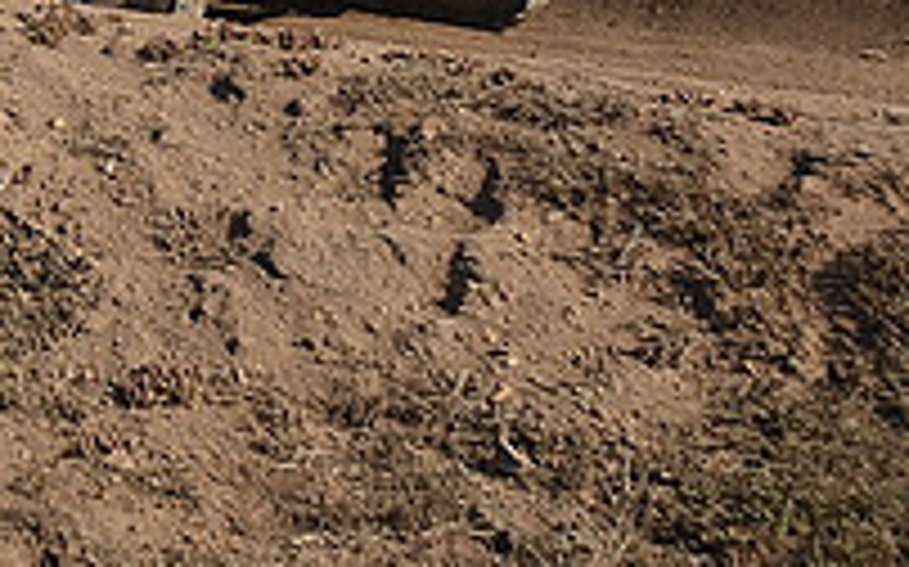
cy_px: -284
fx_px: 2600
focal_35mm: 105
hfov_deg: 18.9
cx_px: -130
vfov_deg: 11.9
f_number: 7.1
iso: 200
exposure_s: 1/640
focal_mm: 24
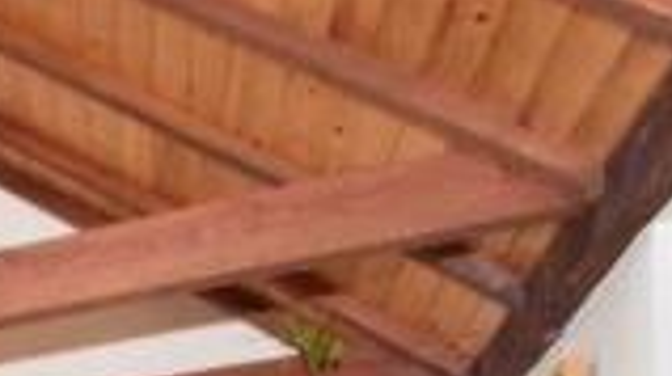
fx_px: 1157
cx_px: -537
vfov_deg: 13.4
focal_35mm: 65
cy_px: 915
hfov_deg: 21.4
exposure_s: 1/60
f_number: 9
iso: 500
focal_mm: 10
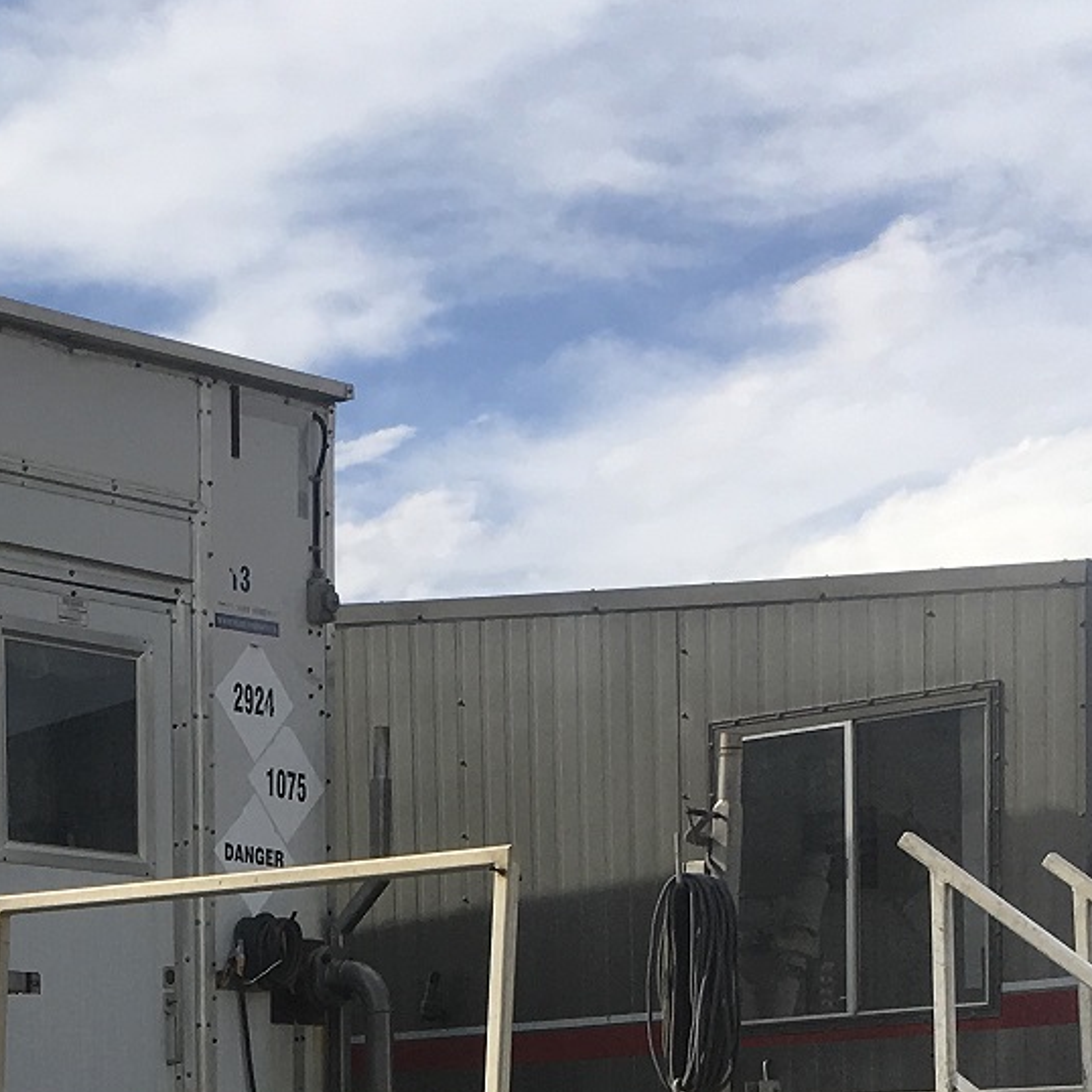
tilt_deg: -3.5
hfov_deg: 17.7
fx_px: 3426
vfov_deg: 16.8
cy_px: 1518
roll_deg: +3.4
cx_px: -6
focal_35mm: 96
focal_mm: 4.15
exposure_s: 1/2331
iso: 25
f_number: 2.2
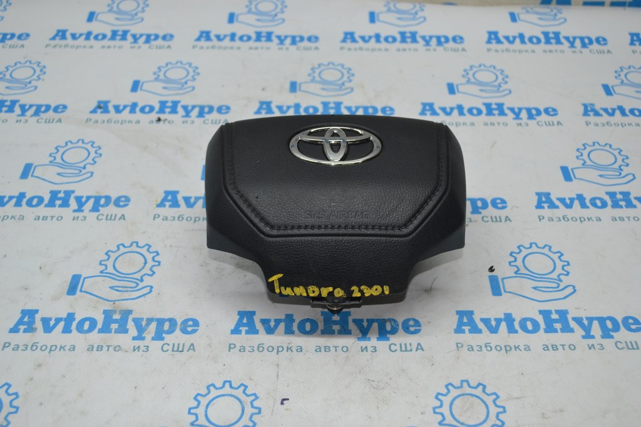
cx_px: 320
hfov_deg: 45.0
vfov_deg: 30.9
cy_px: 214
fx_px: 775
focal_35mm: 44
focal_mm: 29
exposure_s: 1/125
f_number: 4.5
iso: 360
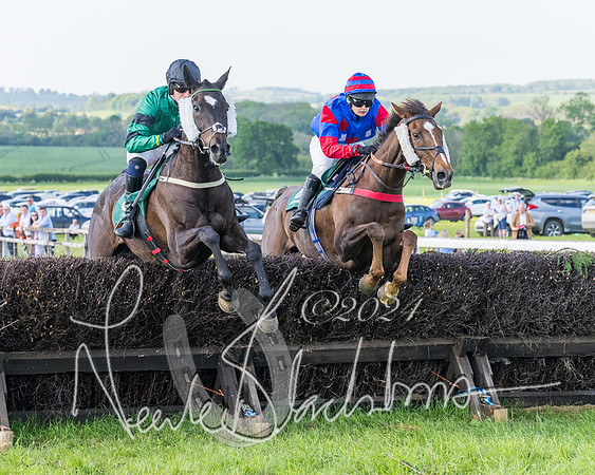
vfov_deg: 11.4
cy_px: 236
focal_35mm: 135
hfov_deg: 14.2
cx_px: 257
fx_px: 2381
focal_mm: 70
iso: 800
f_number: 4
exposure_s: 1/2500
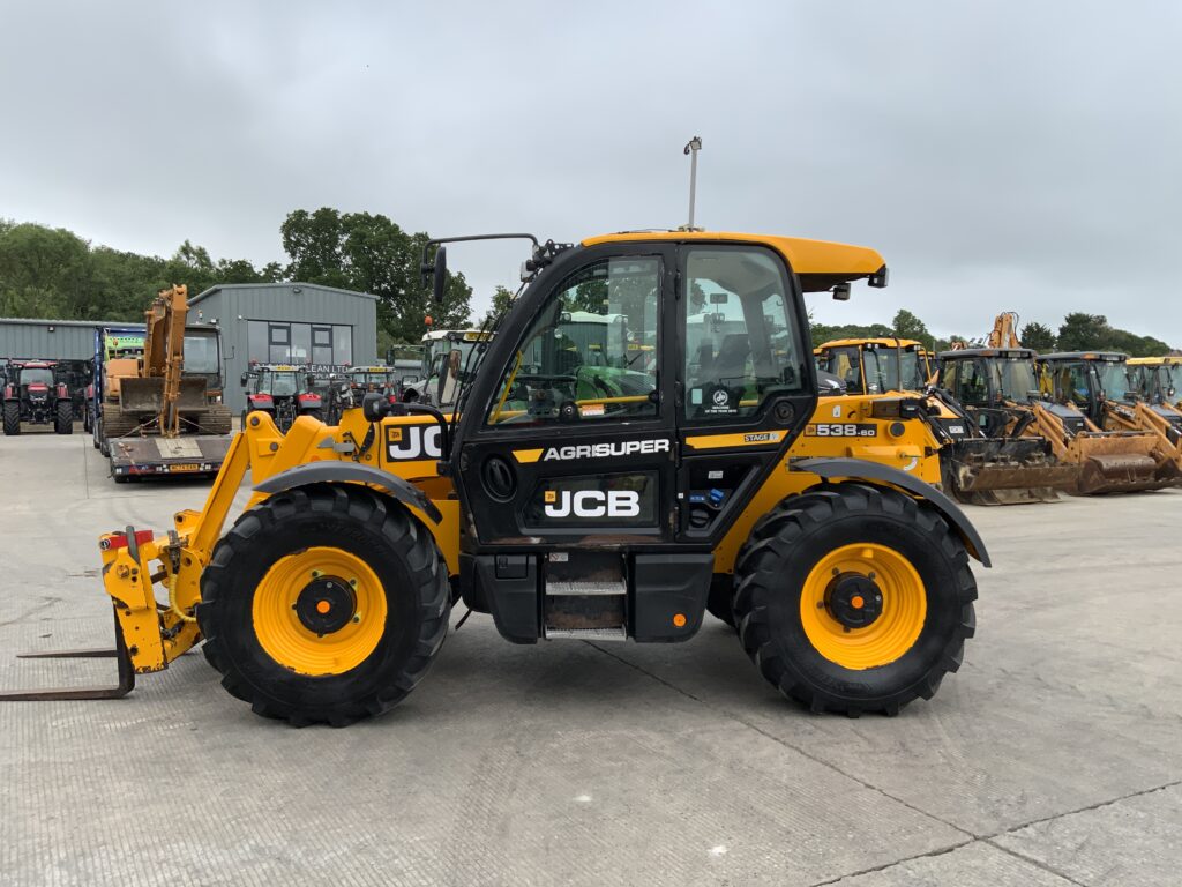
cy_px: 444
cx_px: 591
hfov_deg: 61.7
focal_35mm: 29
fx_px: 990
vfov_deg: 48.2
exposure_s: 1/1055
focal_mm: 3
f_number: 1.8
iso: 16
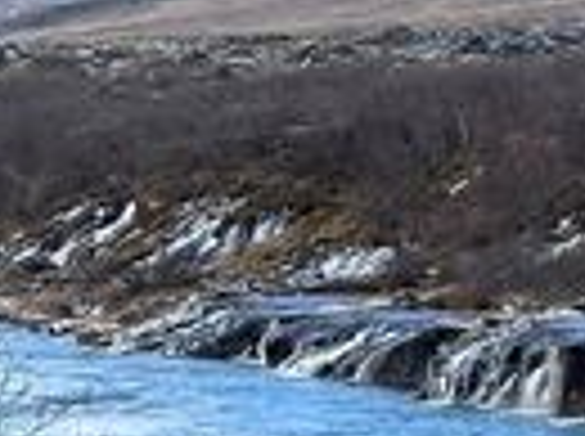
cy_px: 499
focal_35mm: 237
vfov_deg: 6.2
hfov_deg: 8.0
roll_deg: +1.9
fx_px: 3998
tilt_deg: -7.3
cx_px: 1197
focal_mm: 6.86
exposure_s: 1/503
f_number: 1.78
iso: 64
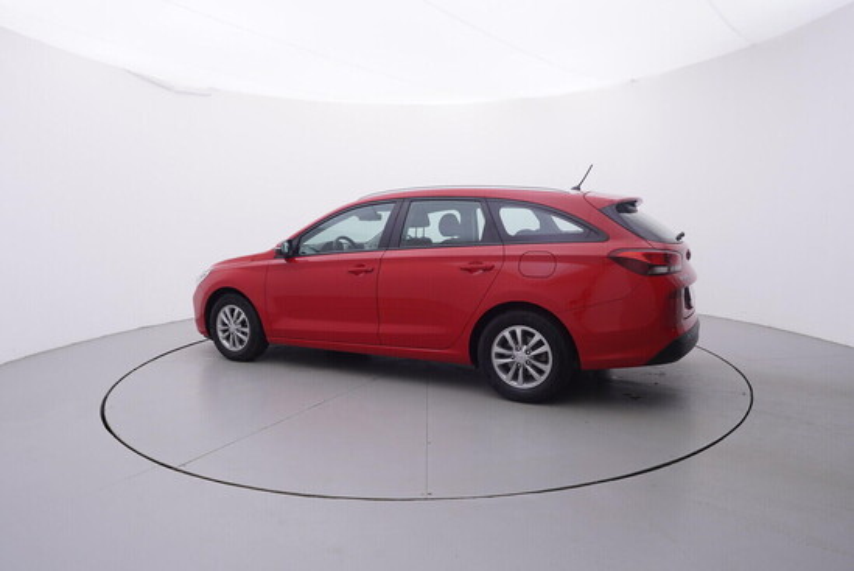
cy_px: 286
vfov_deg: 56.2
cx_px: 427
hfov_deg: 77.3
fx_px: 534
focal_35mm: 22
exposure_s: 1/80
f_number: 5
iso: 200
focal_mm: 15
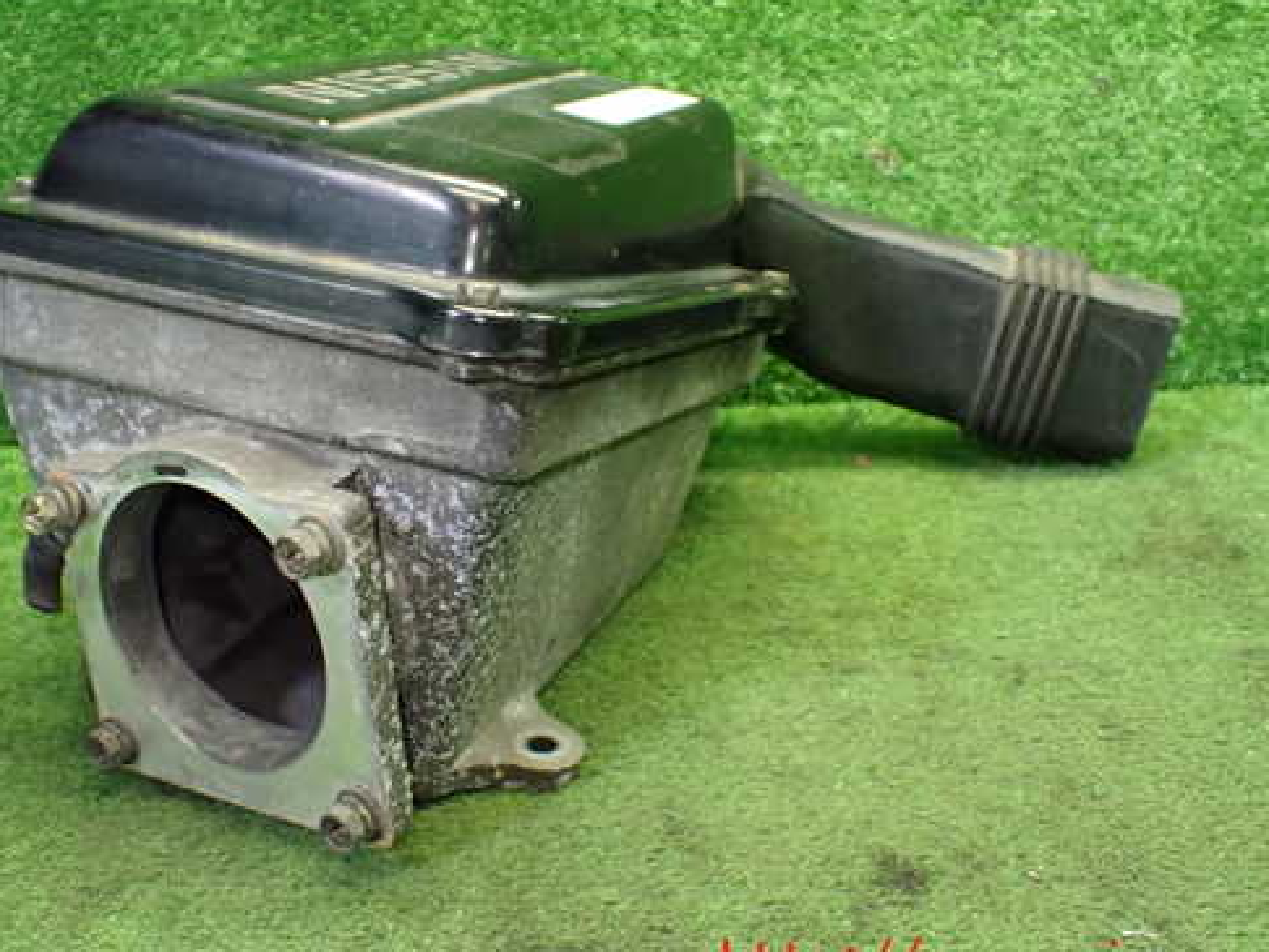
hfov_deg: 49.9
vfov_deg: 38.6
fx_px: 1357
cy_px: 412
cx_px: 527
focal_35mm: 37
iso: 800
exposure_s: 1/80
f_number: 2.3
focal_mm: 5.4
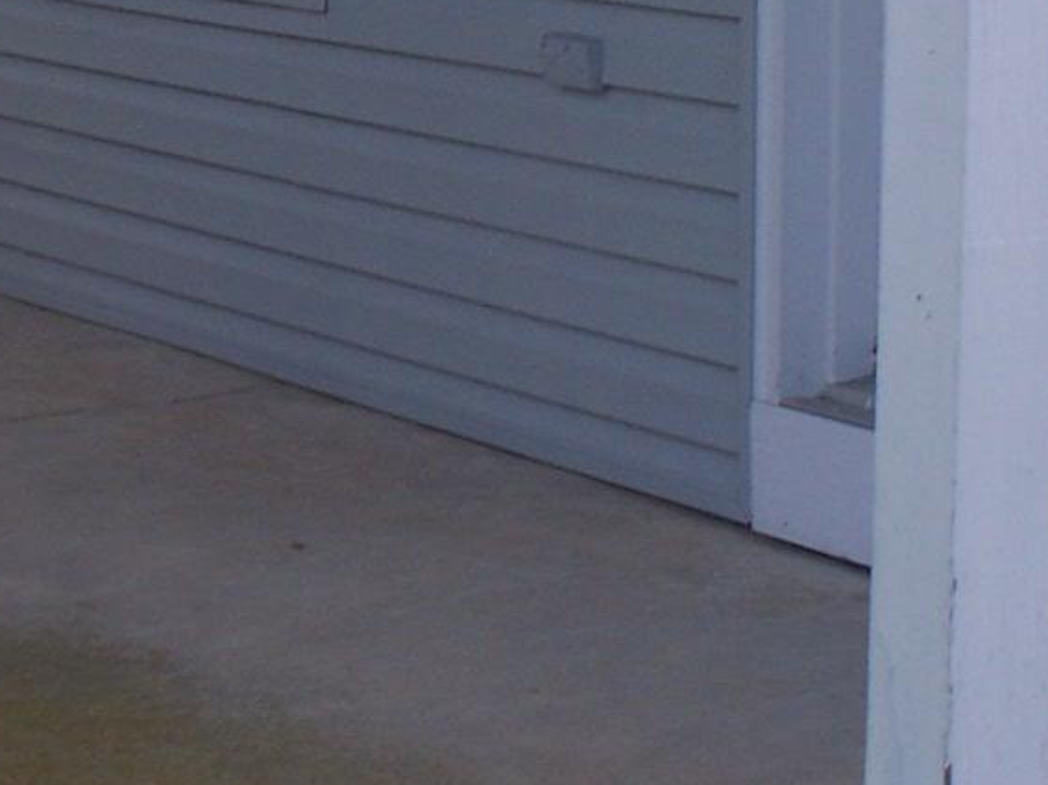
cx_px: 477
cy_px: 7
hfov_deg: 15.2
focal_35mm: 130
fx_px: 3935
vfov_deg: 11.3
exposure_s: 1/125
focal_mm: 7.54
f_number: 5
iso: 80
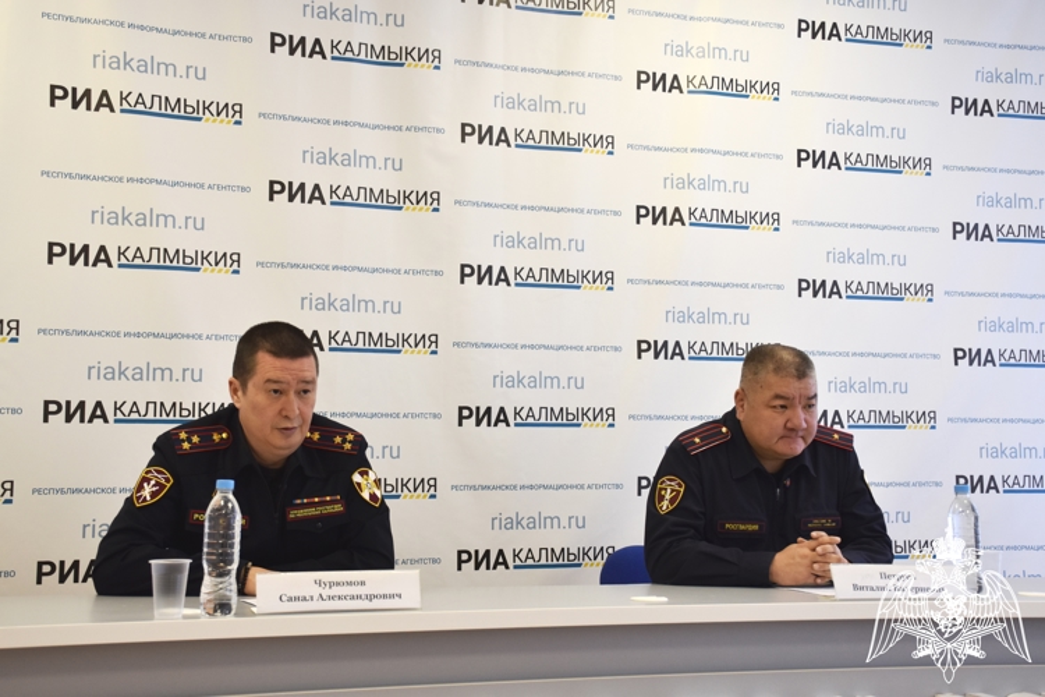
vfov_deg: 26.5
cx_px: 522
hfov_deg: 38.9
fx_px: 1480
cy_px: 348
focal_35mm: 51
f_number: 5.6
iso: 400
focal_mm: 34
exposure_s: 1/125
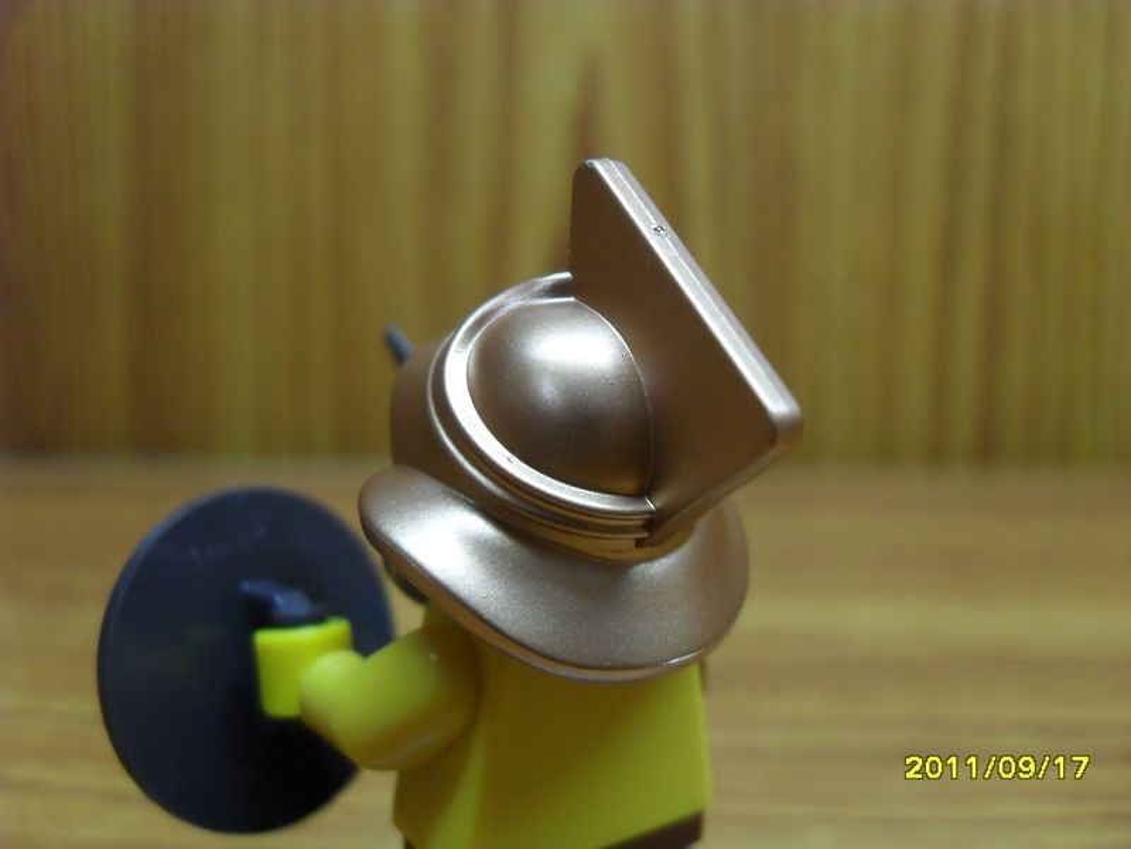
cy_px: 424
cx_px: 566
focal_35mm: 35
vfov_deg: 40.7
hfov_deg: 52.6
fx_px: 1144
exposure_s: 1/30
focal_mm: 6.2
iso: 200
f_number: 2.8
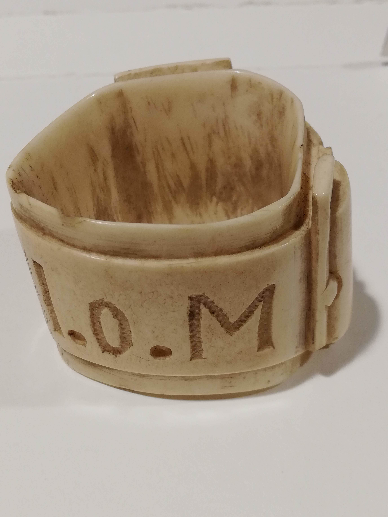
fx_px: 732
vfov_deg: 38.9
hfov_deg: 29.7
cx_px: 194
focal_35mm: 49
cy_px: 258
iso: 100
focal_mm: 3.81
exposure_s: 1/50
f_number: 2.2
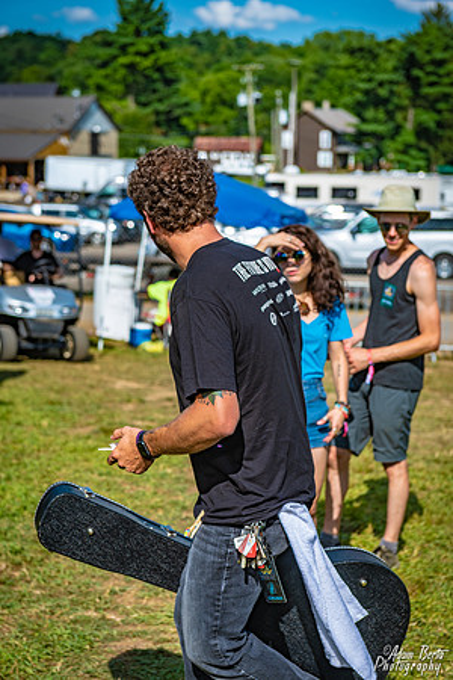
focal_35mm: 70
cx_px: 226
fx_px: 1321
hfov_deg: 19.5
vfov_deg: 28.8
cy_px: 340
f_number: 4
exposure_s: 1/1000
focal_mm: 70
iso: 100
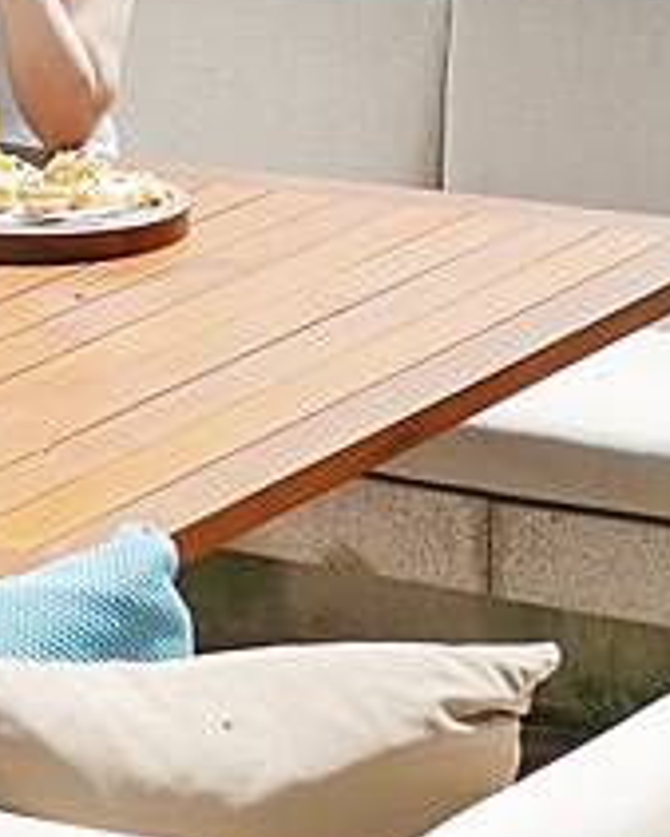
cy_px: -30
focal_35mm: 231
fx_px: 5722
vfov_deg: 8.3
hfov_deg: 6.7
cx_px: 28
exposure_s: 1/1300
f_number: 3.5
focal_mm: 25
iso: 200
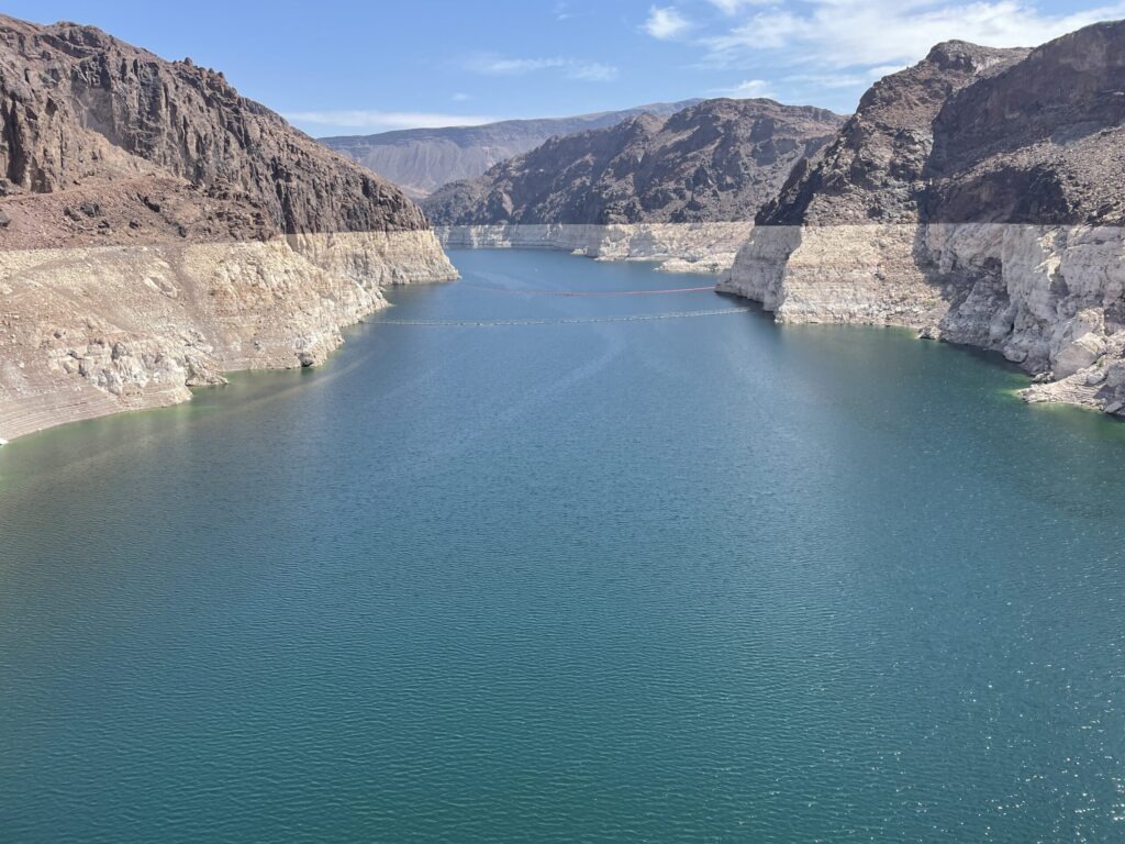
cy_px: 422
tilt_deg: -12.9
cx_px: 562
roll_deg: +1.3
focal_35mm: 26
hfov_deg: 67.3
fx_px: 845
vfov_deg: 53.1
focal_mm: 4.2
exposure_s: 1/2174
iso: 32
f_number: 1.6
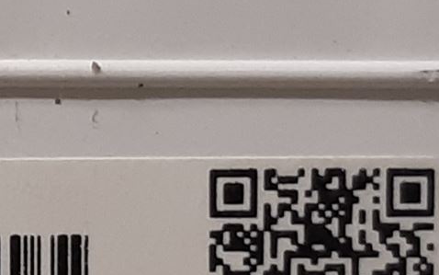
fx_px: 1412
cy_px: 350
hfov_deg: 17.0
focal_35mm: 118
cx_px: -73
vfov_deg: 10.9
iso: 100
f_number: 1.7
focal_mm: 3.93
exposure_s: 1/50
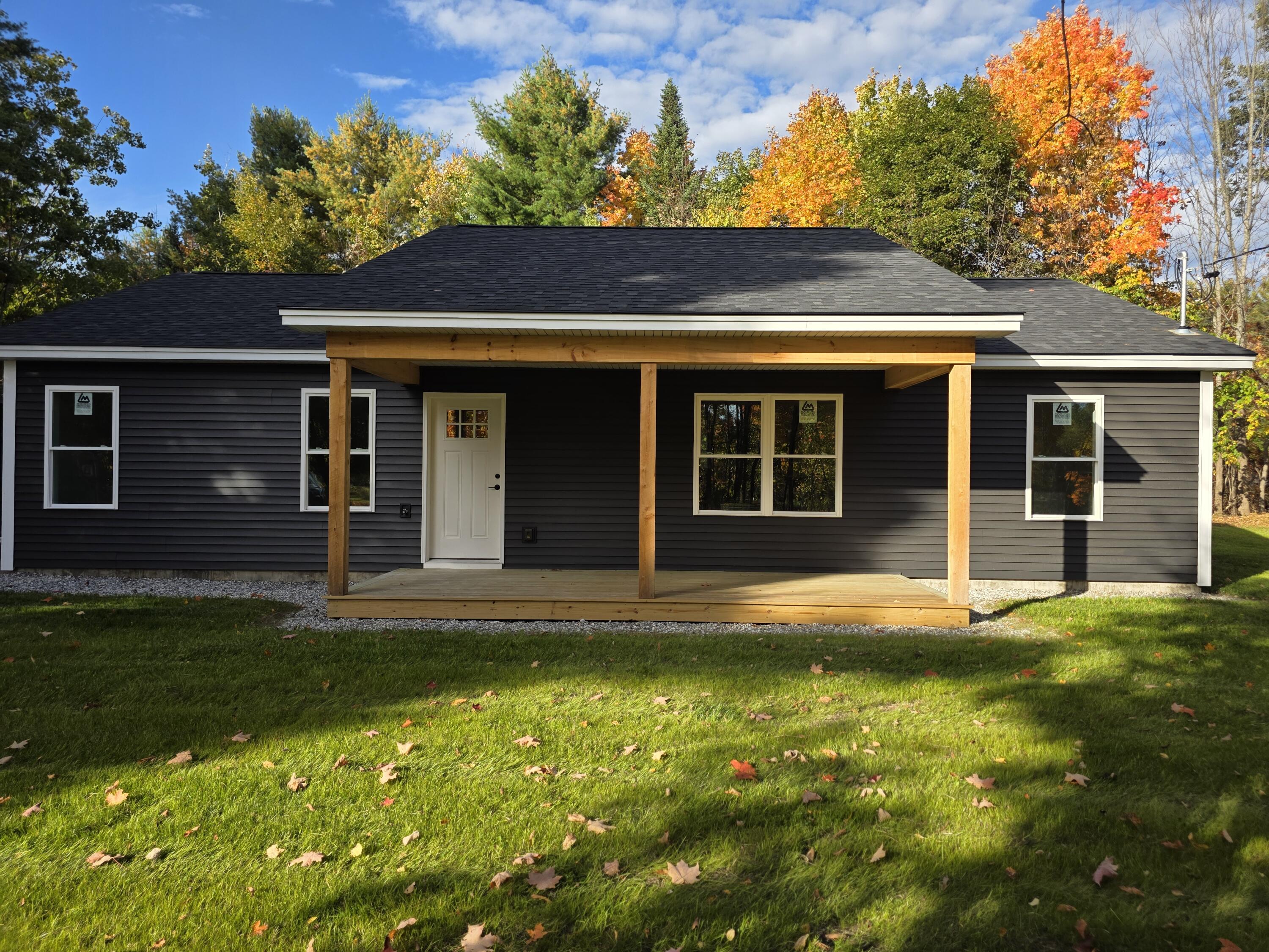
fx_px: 843
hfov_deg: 73.9
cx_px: 634
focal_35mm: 23
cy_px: 476
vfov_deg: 58.9
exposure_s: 1/2551
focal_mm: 6.3
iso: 80
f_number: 1.7
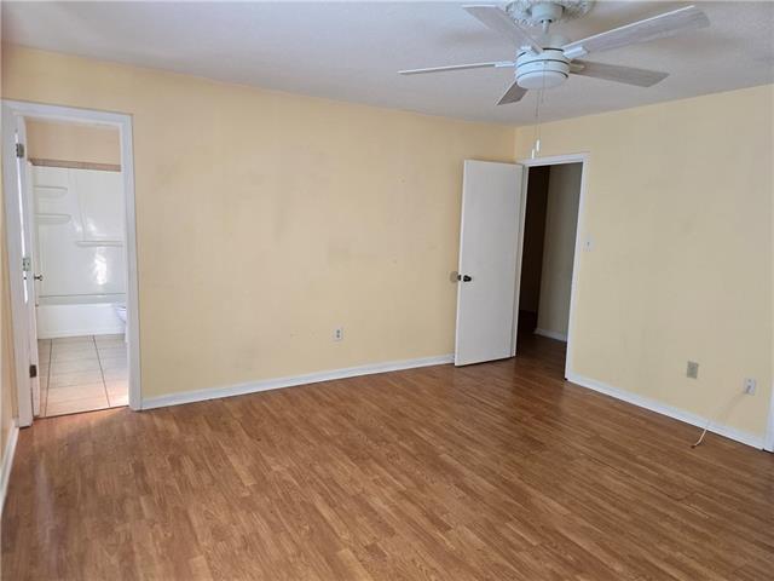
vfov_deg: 58.9
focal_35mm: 23
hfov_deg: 73.9
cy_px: 290
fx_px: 514
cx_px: 387
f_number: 1.7
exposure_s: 1/359
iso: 250
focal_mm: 6.3
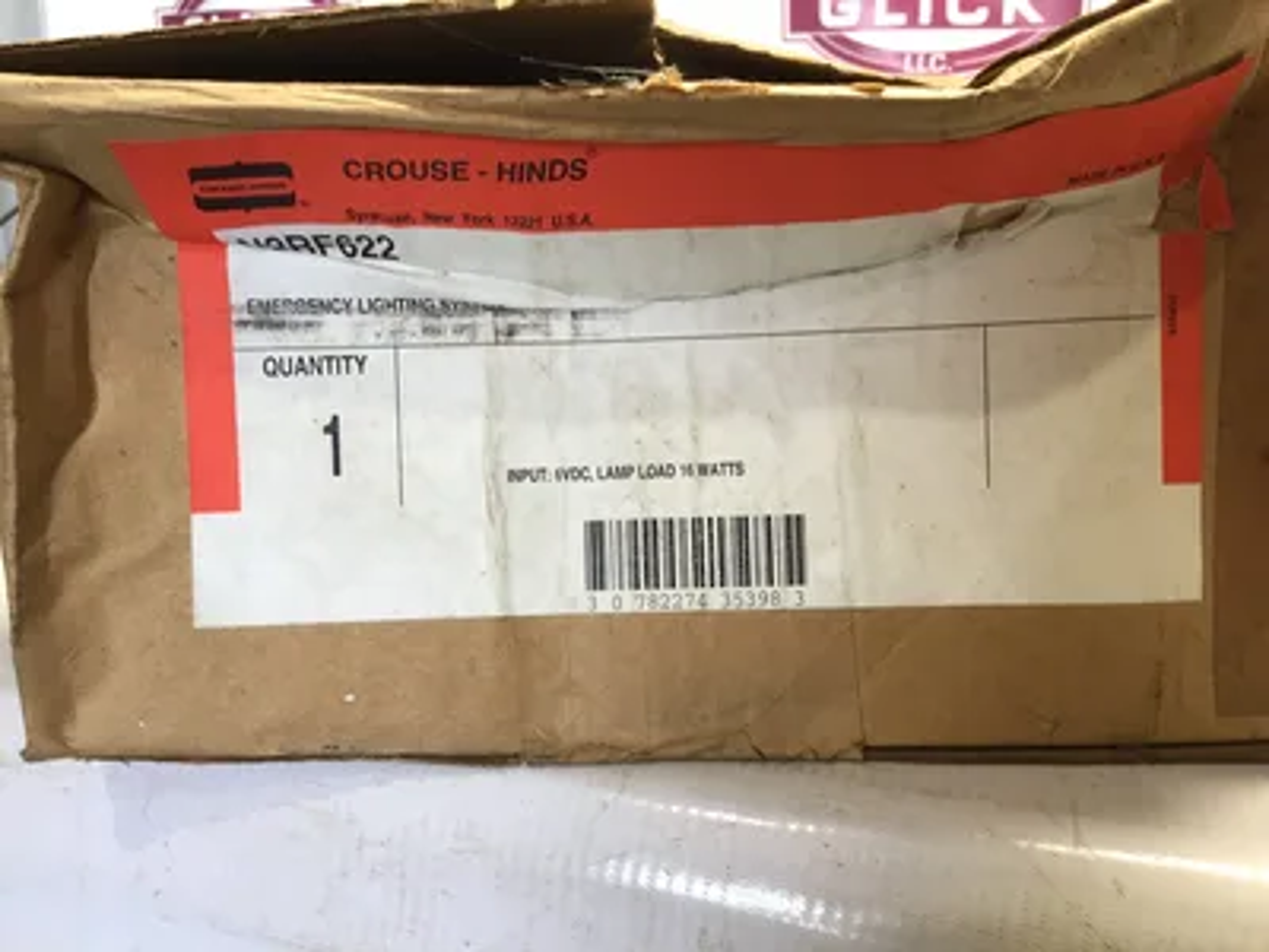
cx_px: 634
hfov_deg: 58.4
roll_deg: +0.8
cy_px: 476
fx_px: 1136
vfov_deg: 45.4
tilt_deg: -14.8
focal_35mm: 31
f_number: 2.4
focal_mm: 3.3
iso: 32
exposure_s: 1/60
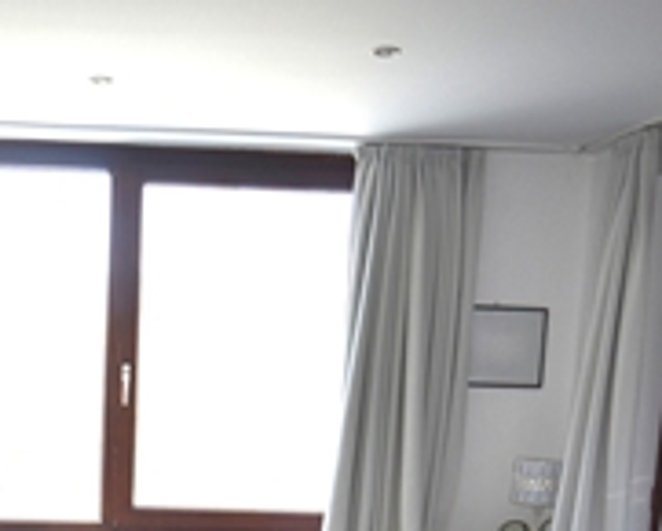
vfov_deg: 20.0
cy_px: 634
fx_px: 1411
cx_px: 110
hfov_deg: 25.8
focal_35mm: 72
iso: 500
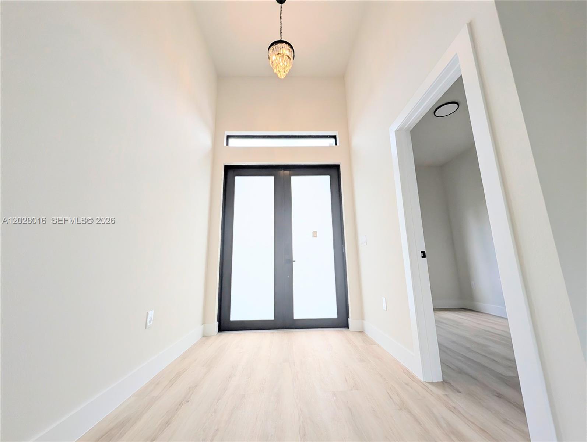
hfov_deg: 110.5
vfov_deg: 94.6
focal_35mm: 12
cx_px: 294
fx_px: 204
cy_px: 221
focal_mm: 2.02
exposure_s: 1/1009
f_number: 1.7
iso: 99
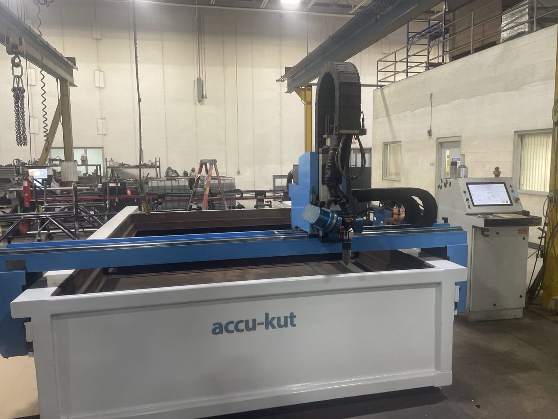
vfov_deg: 53.1
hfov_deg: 67.3
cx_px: 279
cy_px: 210
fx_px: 419
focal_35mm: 26
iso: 160
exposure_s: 1/60
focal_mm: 4.2
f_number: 1.6
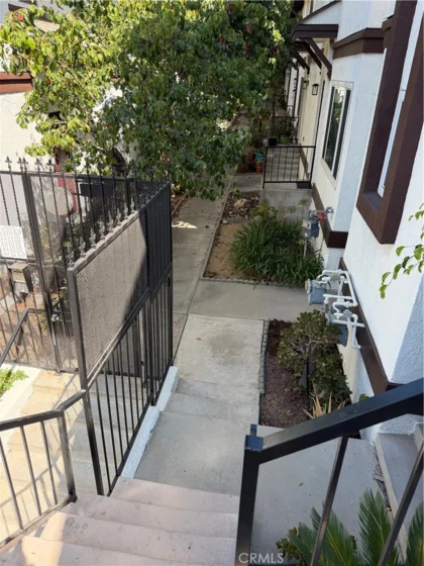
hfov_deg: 56.8
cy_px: 283
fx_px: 392
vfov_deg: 71.6
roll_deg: -1.1
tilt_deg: -27.7
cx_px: 212
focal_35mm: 24
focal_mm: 6.76
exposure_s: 1/920
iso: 100
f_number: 1.78
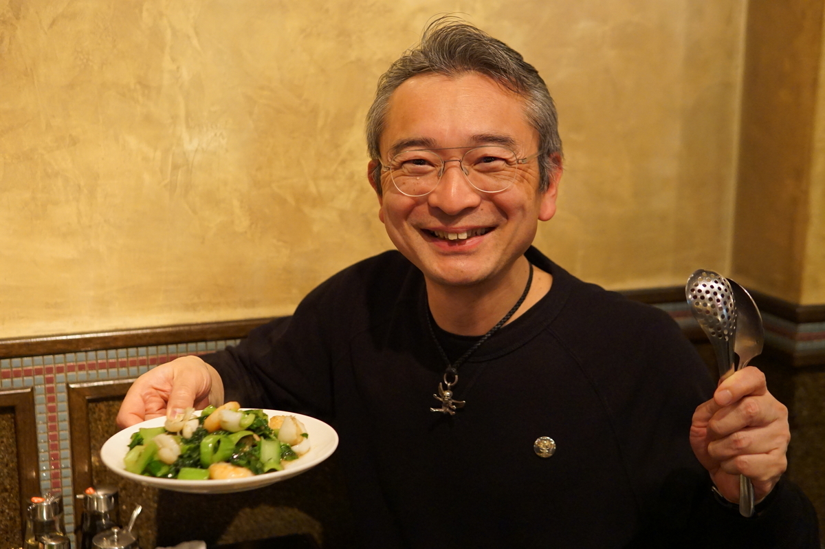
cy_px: 274
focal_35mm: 45
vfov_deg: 29.8
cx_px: 412
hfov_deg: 43.6
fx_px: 1030
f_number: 2.2
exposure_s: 1/160
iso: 3200
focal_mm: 30
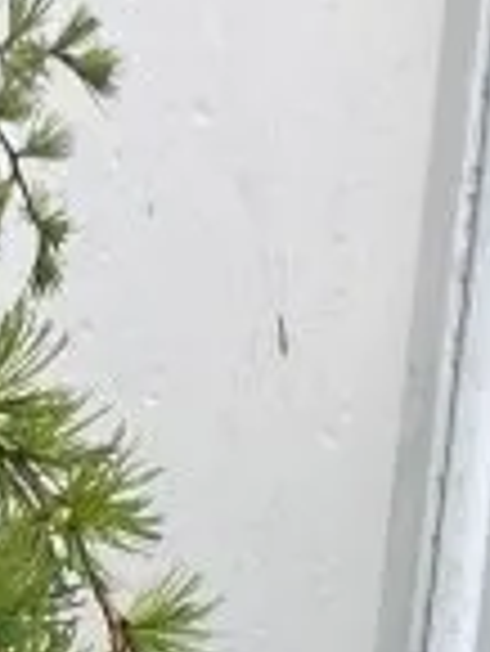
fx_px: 3637
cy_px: 2082
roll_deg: -1.3
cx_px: -611
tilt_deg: -20.9
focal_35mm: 193
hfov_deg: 7.3
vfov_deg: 8.3
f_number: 1.6
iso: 32
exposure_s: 1/445
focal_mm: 4.2
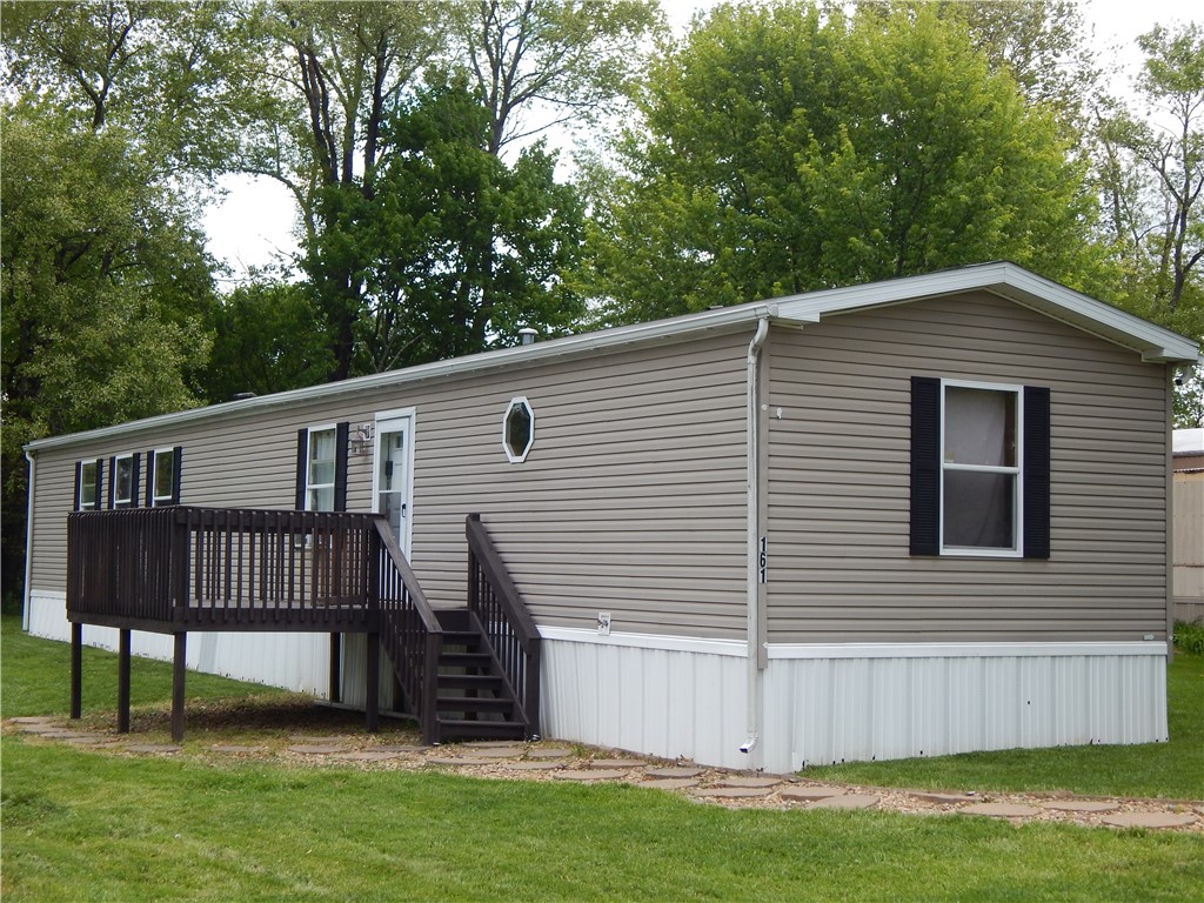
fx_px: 1878
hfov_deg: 35.5
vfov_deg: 27.0
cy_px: 452
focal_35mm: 54
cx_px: 602
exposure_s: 1/125
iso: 125
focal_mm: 9.7
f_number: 3.8
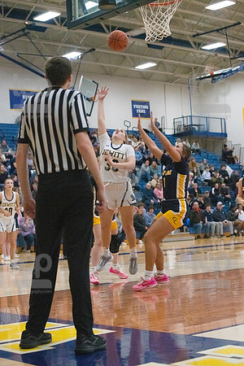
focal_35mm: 70
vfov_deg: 28.8
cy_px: 183
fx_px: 712
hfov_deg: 19.5
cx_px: 122
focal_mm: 70
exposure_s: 1/1600
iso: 10000
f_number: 4.5
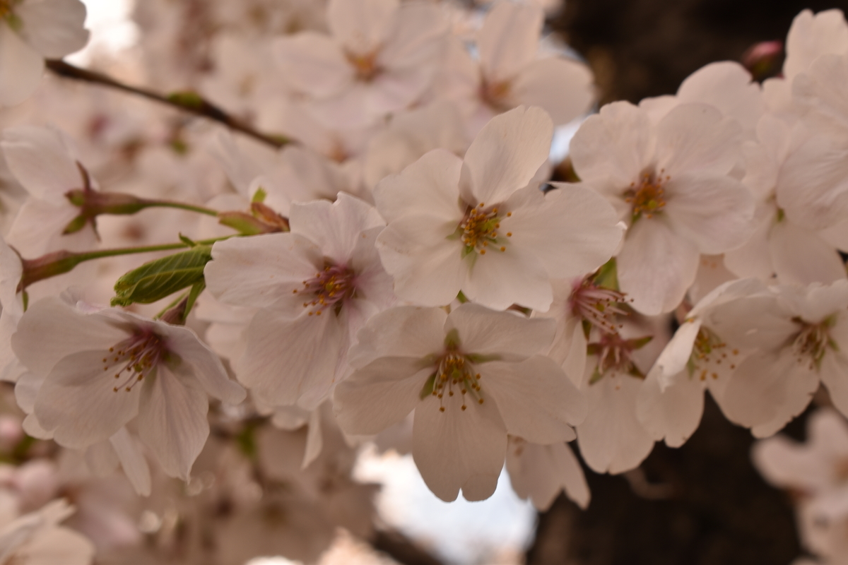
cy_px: 282
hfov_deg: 24.6
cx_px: 424
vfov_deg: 16.6
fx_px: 1943
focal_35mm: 82
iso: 100
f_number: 13
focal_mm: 55
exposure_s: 1/60
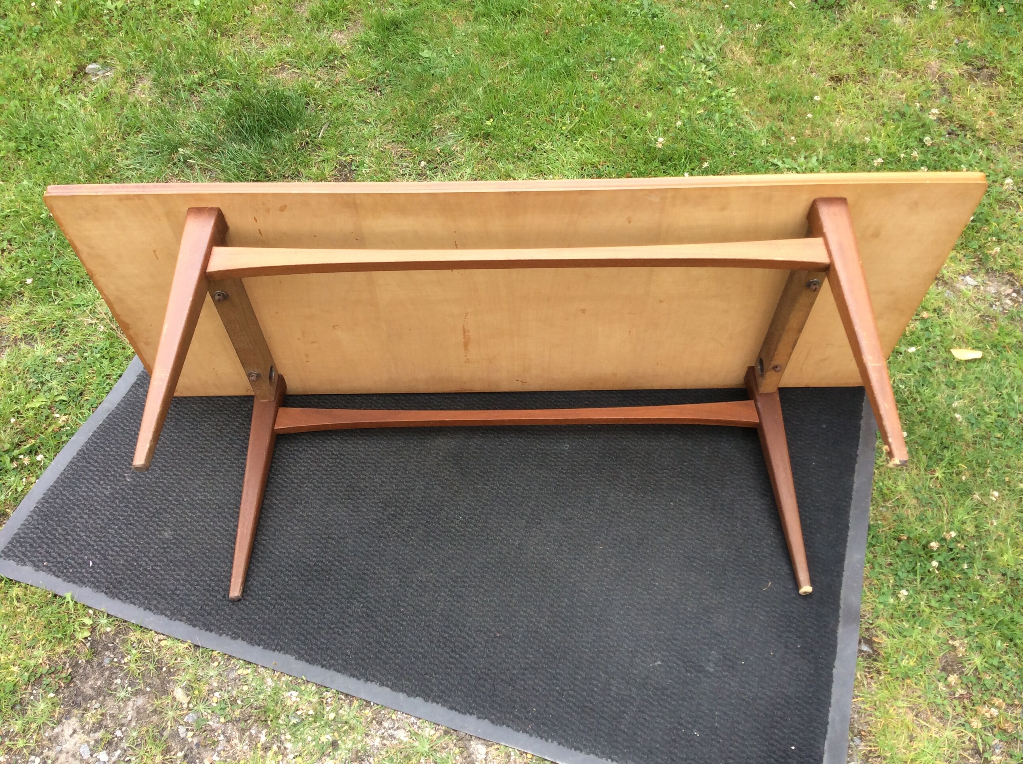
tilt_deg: -52.6
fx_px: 944
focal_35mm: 32
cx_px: 512
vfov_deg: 44.1
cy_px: 382
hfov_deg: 56.9
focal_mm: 3.3
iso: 32
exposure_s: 1/122
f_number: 2.4
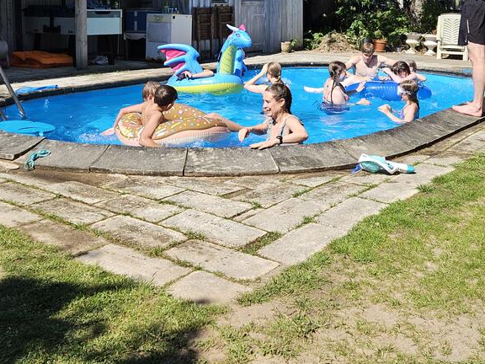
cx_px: 253
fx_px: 644
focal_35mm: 46
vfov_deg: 30.3
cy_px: 42
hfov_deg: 41.2
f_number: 1.8
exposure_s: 1/1567
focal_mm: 5.4
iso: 25
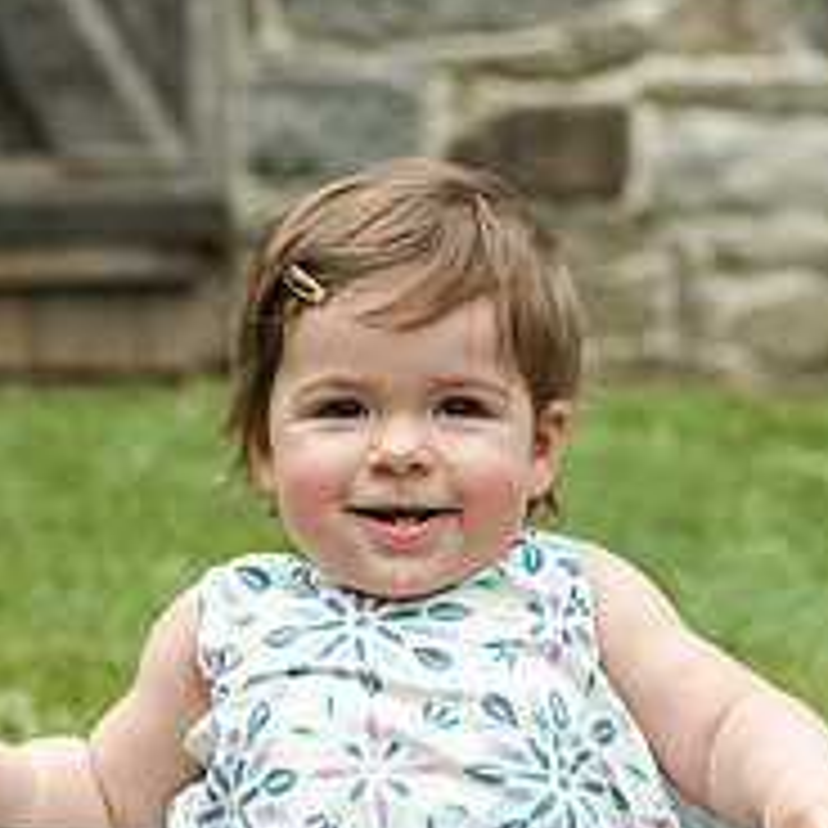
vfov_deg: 12.0
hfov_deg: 12.0
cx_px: 411
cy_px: 463
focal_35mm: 146
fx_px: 3951
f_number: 3.5
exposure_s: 1/2500
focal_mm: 50
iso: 640
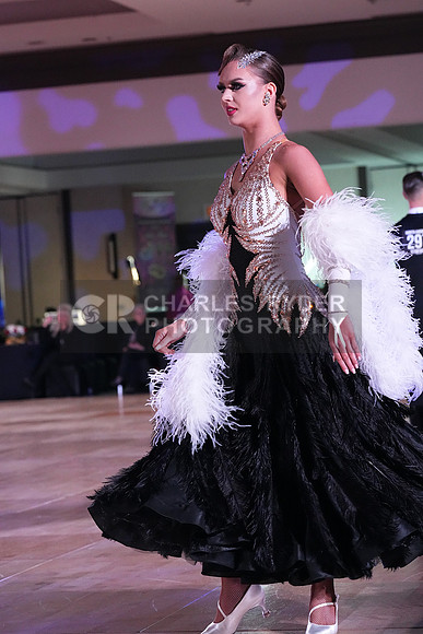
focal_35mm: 109
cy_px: 317
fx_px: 1920
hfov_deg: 12.6
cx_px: 212
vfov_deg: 18.8
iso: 10000
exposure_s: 1/400
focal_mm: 109
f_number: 5.6
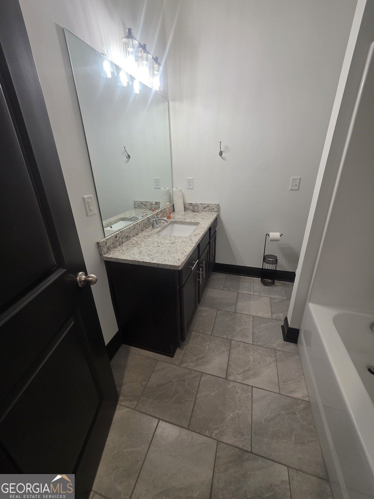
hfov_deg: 89.9
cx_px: 187
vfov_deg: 106.2
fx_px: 187
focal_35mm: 13
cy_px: 250
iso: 200
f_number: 1.9
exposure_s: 1/120
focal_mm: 2.2
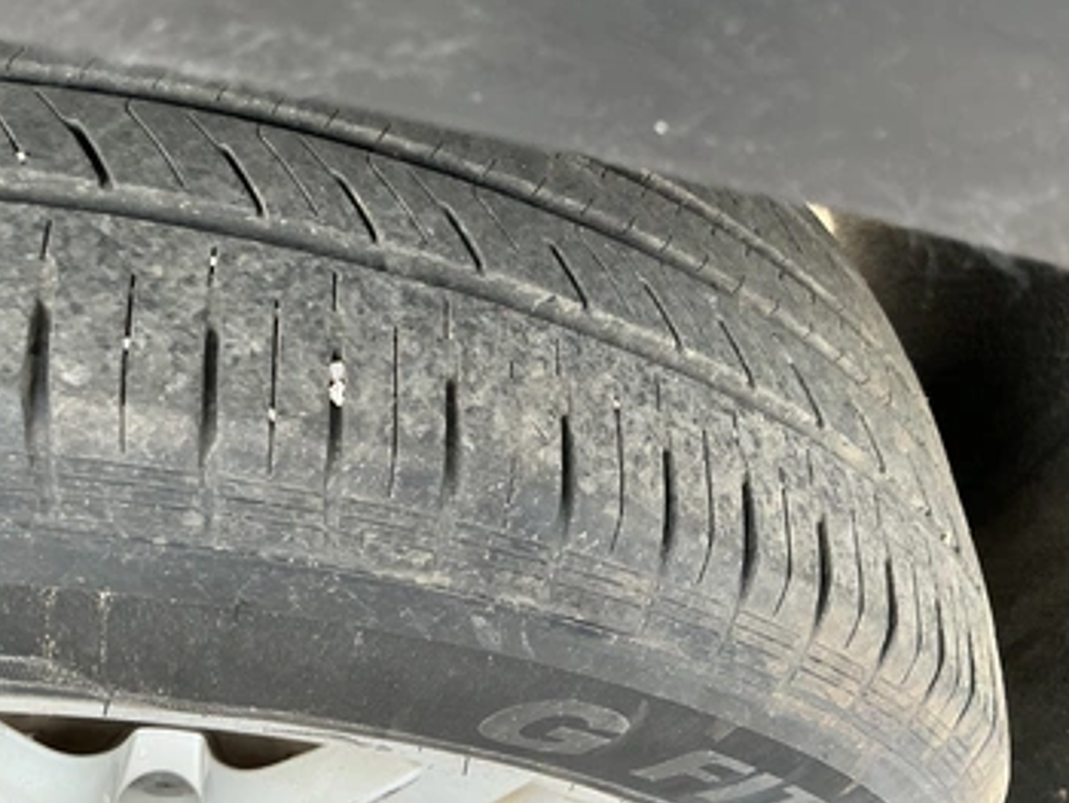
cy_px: 406
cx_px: 495
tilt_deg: -55.2
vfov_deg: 44.2
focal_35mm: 32
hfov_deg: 56.7
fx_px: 989
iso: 32
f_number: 1.8
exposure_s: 1/172
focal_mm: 3
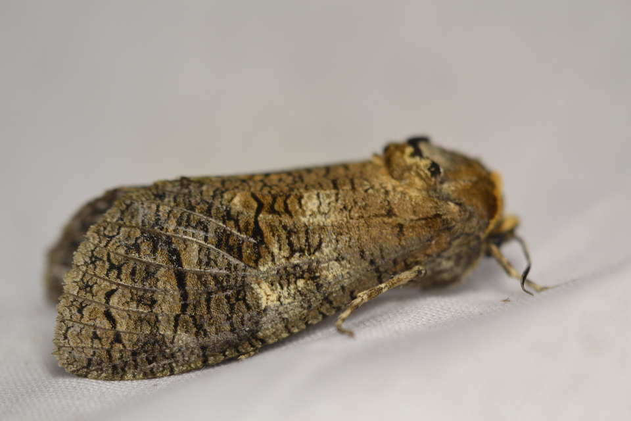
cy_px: 210
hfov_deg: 7.4
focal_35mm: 278
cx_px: 316
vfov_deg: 5.0
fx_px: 4864
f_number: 4
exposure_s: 1/125
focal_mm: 185
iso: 450
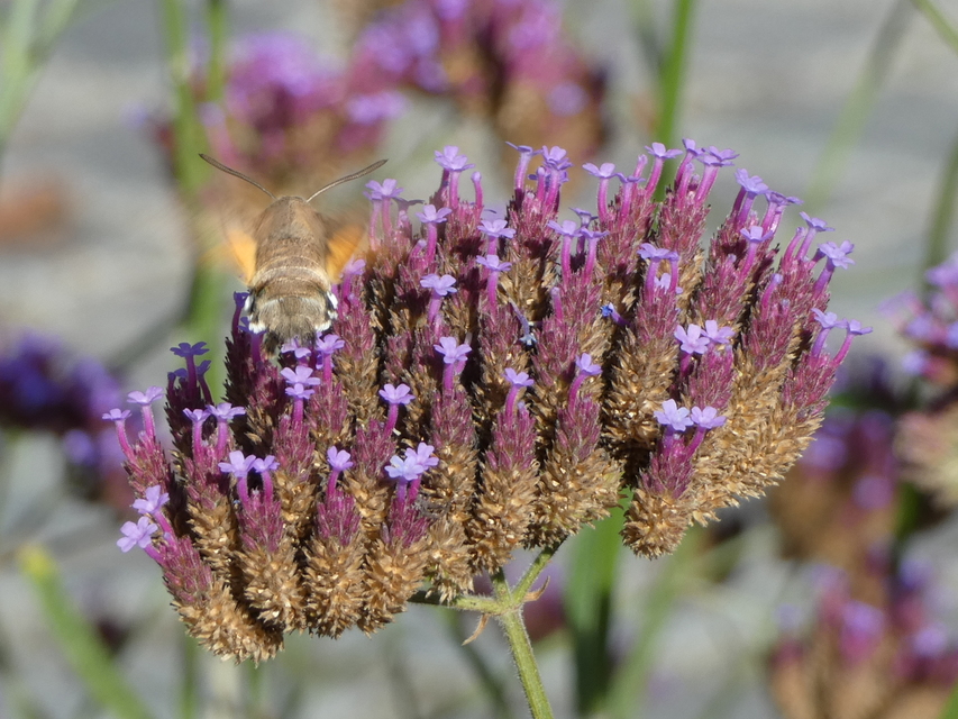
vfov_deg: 5.1
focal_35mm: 291
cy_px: 360
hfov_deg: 6.8
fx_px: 8055
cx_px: 479
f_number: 5.5
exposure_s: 1/320
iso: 80
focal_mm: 52.2
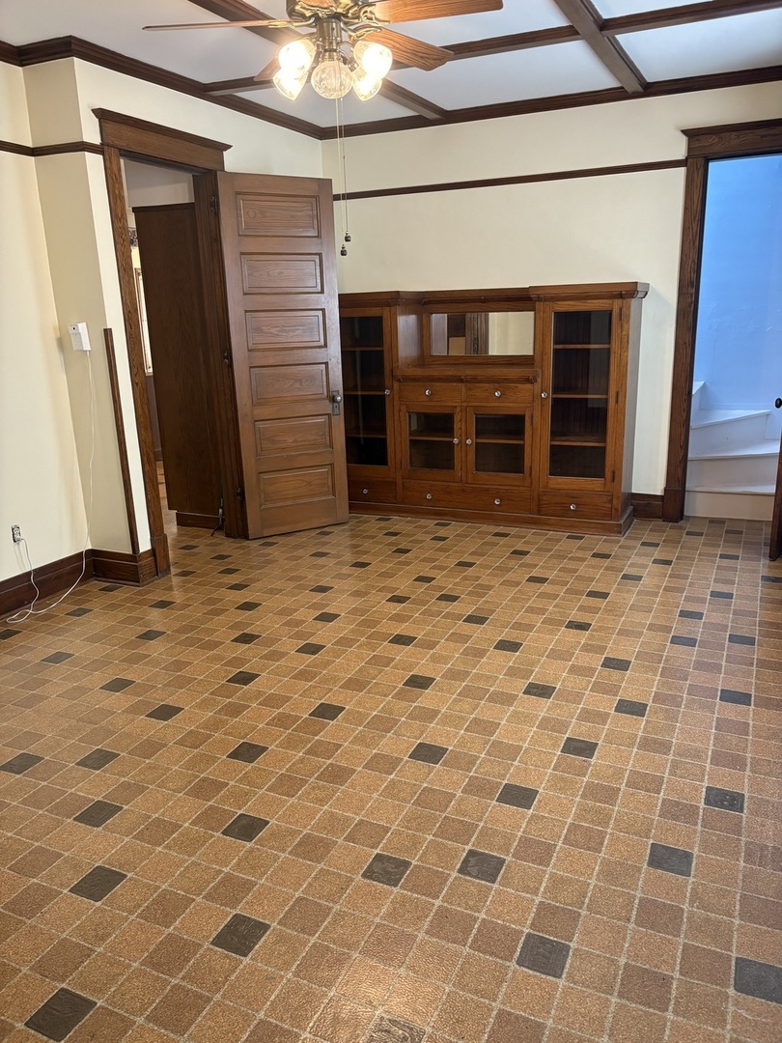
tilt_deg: -15.8
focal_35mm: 26
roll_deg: +1.6
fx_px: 783
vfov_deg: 67.3
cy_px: 522
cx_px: 391
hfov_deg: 53.1
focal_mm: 5.96
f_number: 1.6
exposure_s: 1/60
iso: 250
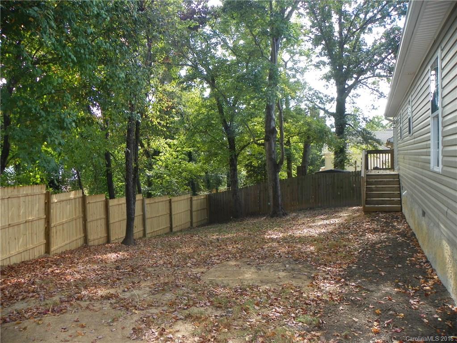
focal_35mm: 26
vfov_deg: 53.1
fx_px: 343
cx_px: 228
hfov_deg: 67.3
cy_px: 172
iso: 64
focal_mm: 4.6
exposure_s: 1/100
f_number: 2.8
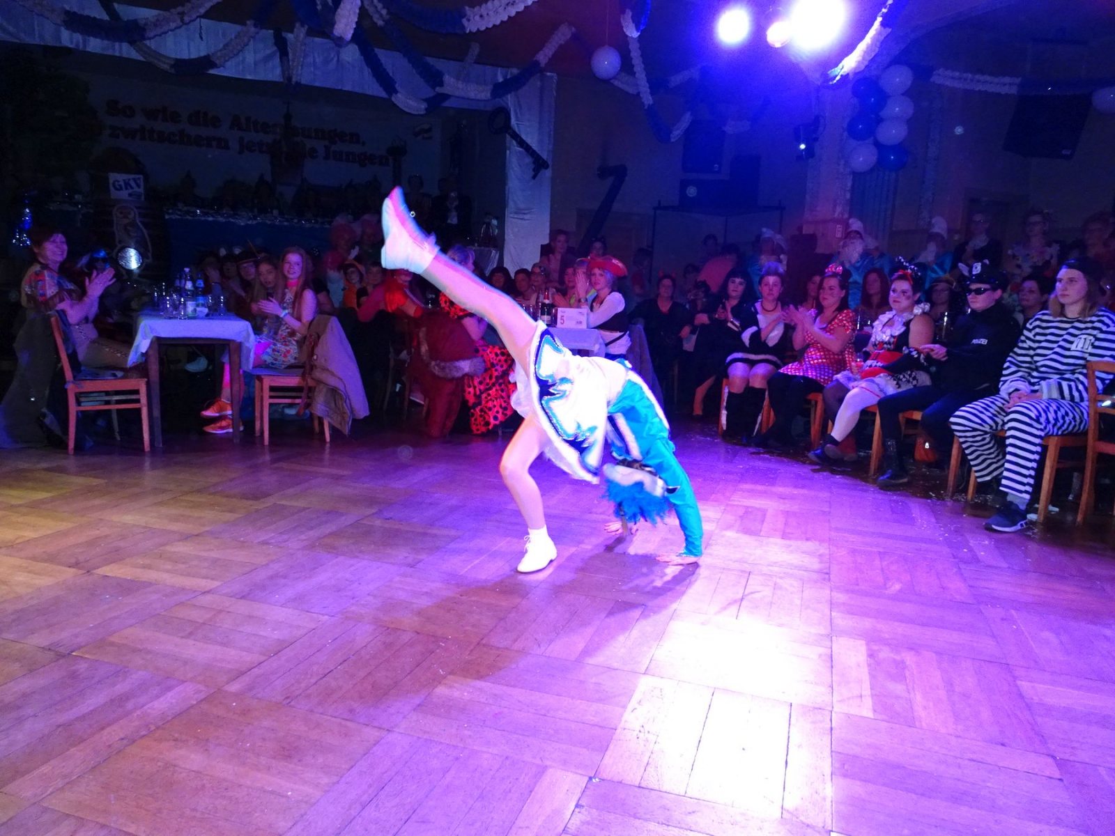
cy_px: 418
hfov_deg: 71.6
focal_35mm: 24
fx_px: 773
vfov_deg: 56.8
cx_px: 558
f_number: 3.5
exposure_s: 1/30
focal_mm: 4.1
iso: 640
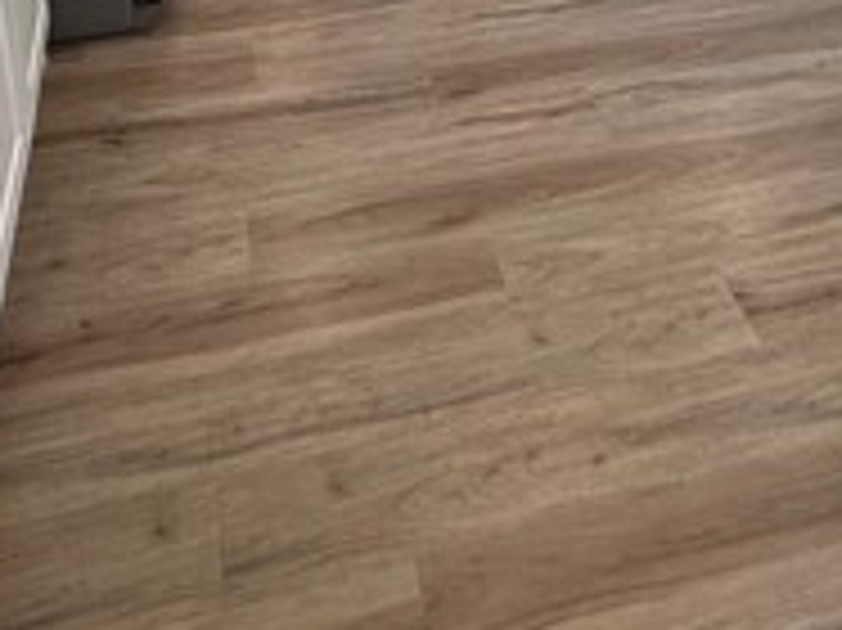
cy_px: -248
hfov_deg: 39.4
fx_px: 1167
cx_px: 522
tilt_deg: -18.9
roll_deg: -1.3
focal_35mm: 48
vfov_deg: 25.0
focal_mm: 2.22
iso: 100
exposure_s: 1/120
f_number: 2.2
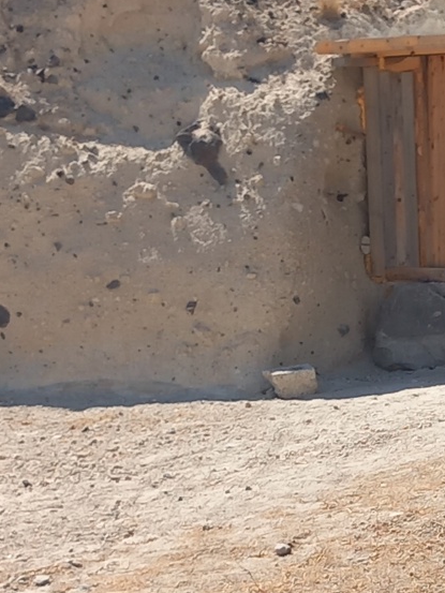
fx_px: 2142
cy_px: 580
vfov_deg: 15.5
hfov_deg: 11.5
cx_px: 581
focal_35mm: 125
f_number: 1.8
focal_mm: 4
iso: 20
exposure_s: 1/547
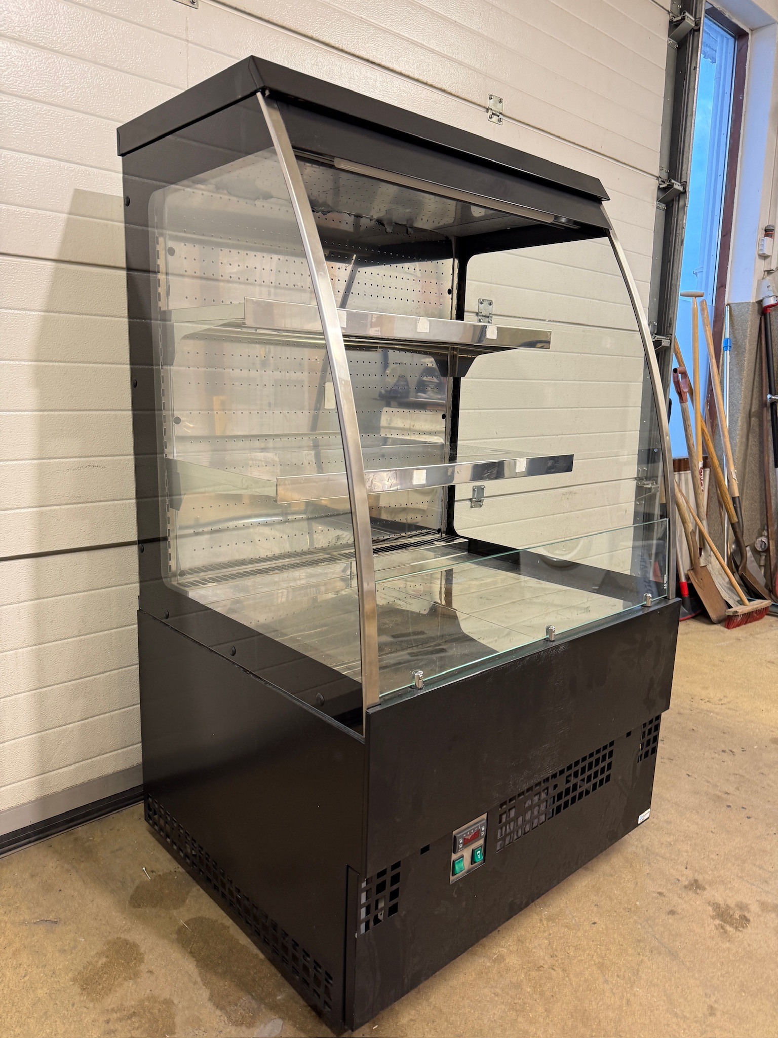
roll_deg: -1.3
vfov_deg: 71.6
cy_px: 519
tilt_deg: -9.4
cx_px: 389
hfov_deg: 56.8
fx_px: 719
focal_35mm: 24
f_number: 1.78
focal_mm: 6.76
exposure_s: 1/50
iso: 125
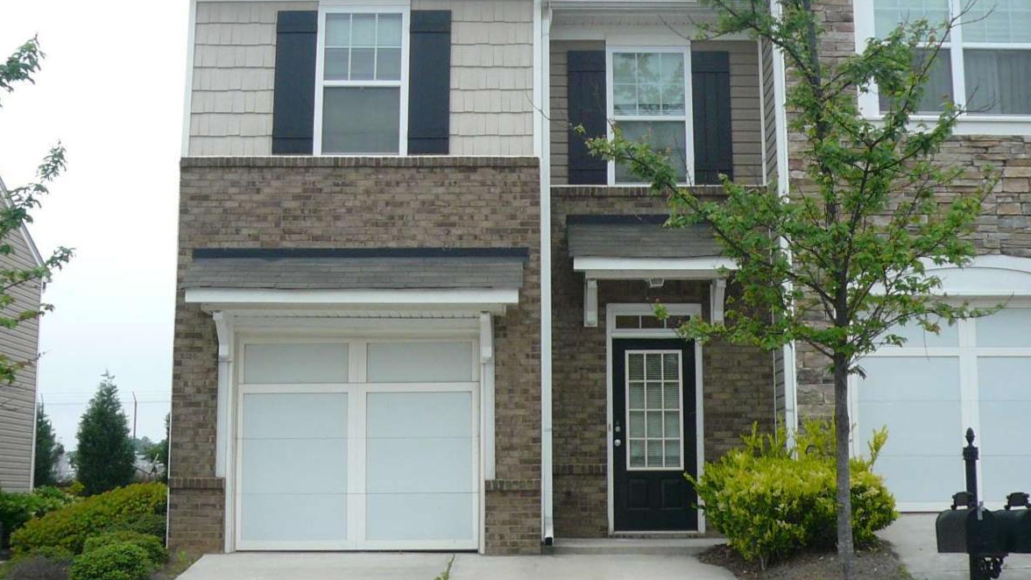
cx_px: 510
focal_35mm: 50
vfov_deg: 23.9
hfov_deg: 41.3
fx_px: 1367
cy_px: 270
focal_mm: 4.9
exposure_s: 1/200
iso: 100
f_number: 2.9
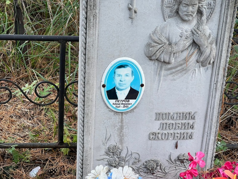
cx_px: 119
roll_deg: -3.9
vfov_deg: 19.1
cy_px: 90
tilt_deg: -25.7
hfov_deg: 25.3
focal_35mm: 77
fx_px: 529
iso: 40
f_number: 2.8
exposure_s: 1/99
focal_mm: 9
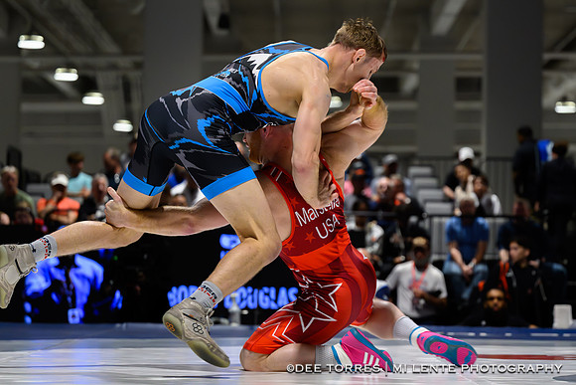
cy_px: 197
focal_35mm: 125
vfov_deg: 11.0
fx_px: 2002
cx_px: 402
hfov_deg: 16.3
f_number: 2.8
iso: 5600
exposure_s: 1/640
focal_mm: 88
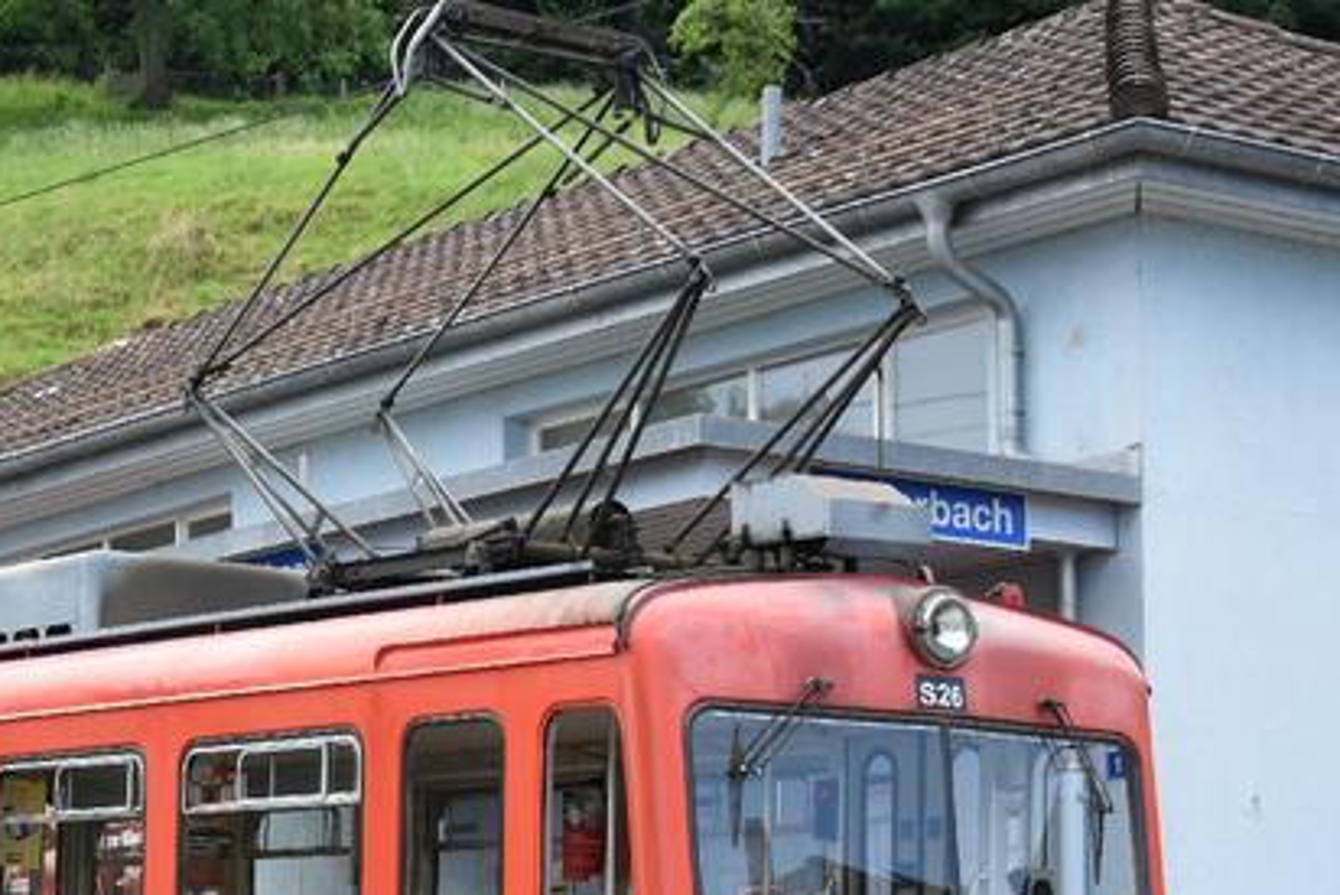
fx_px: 3686
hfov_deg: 20.2
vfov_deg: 13.7
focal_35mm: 99
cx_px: 146
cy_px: 763
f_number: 5.6
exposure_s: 1/800
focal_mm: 34
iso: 400
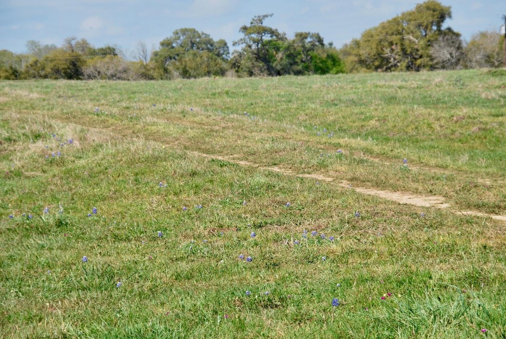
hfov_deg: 12.8
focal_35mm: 160
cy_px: 170
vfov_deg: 8.6
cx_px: 265
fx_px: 2251
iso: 100
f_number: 5.6
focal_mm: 98
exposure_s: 1/500
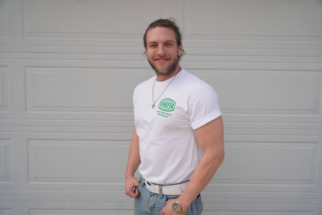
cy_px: 108
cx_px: 161
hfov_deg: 67.4
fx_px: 241
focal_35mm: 27
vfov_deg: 47.9
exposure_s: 1/500
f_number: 4.5
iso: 100
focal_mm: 18
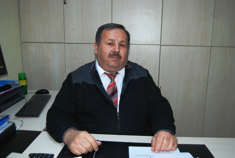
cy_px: 79
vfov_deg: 40.1
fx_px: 216
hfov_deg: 57.1
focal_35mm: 33
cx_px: 118
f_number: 4
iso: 400
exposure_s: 1/60
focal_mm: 22
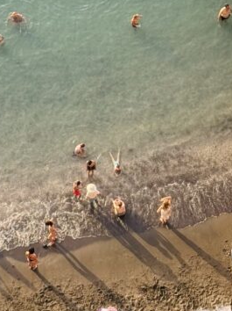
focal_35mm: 139
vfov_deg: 14.0
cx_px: 17
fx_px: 1244
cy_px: 5
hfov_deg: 10.6
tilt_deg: -55.7
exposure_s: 1/514
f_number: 1.78
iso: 64
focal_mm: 6.76
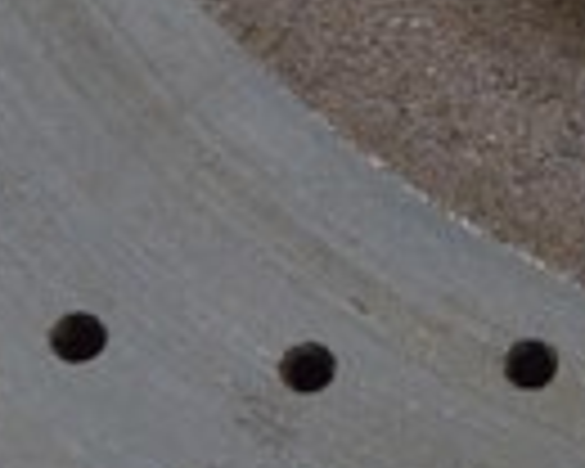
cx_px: 1012
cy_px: -313
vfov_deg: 5.3
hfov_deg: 6.6
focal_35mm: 288
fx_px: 4986
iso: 400
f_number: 5.6
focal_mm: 26
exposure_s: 1/20
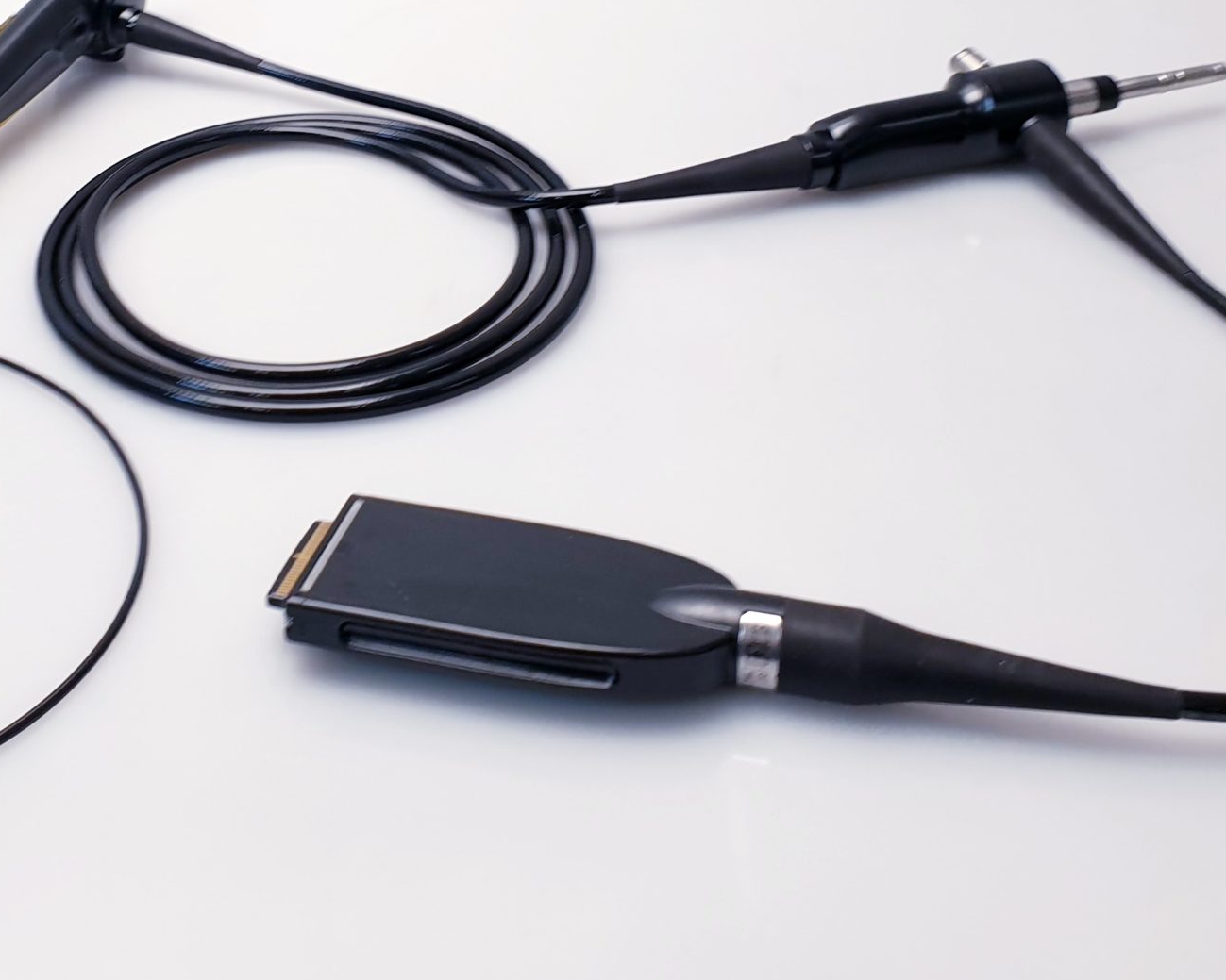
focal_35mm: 50
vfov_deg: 29.1
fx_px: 1814
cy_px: 104
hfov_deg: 36.9
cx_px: 387
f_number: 2.4
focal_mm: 4.3
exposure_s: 1/50
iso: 64
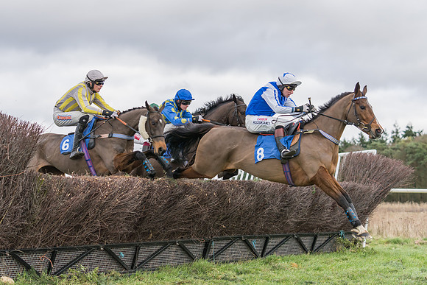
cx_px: 175
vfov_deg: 16.5
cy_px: 120
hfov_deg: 24.5
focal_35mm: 83
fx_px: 981
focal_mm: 70
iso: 800
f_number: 2.8
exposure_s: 1/1000
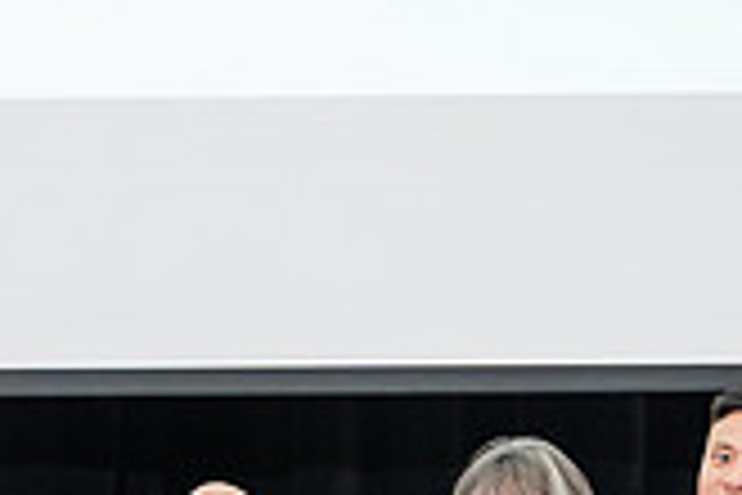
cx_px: 216
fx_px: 2803
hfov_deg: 15.0
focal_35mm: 136
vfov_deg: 9.6
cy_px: 857
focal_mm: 38.7
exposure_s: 1/250
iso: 1600
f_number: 2.8
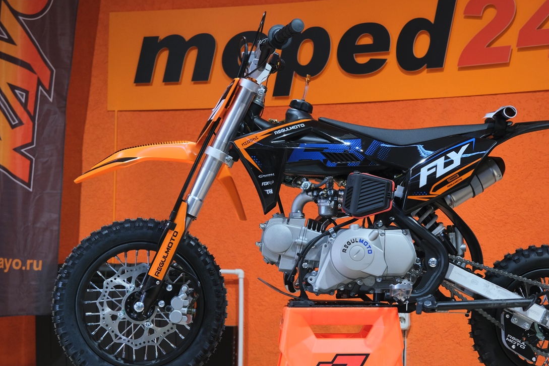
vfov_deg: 18.9
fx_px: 1098
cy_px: 192
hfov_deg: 28.0
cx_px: 315
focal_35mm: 72
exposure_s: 1/100
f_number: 4
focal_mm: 32.5
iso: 1250
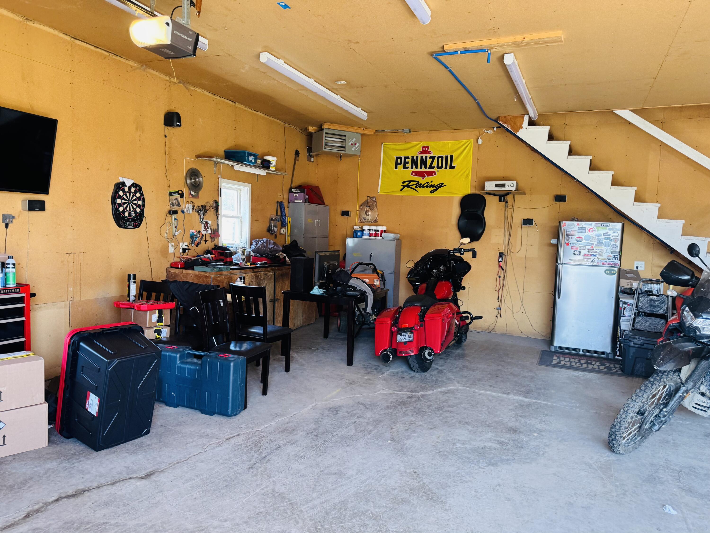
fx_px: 492
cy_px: 266
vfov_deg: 56.8
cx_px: 355
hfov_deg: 71.6
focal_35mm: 24
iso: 200
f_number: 1.78
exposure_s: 1/86
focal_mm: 6.76
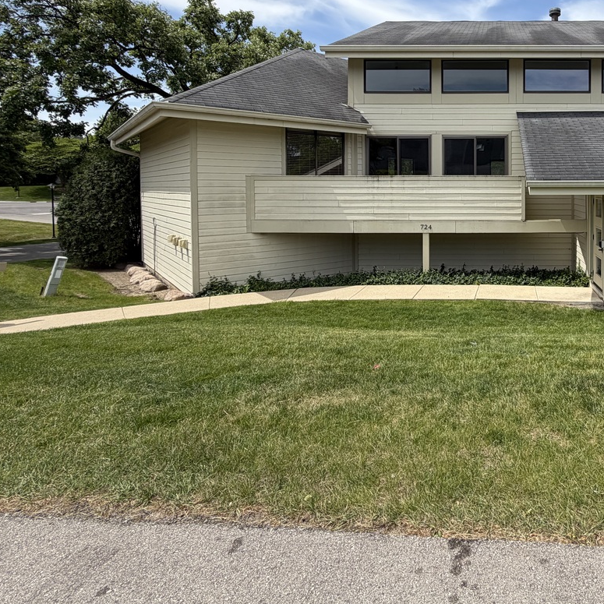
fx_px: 454
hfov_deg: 60.6
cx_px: 501
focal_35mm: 23
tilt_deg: -2.3
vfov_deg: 65.2
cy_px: 194
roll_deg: -0.2
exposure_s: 1/770
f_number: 2.2
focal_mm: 2.22
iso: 25
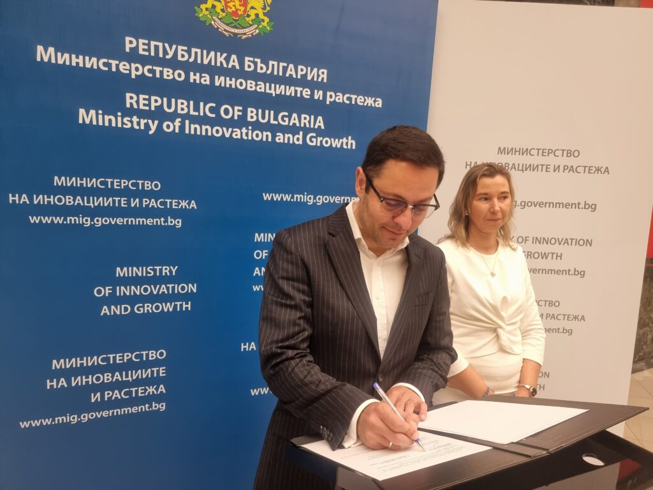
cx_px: 326
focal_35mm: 24
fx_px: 453
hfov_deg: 71.6
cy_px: 245
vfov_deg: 56.8
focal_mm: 6.7
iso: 250
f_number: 1.8
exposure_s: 1/100
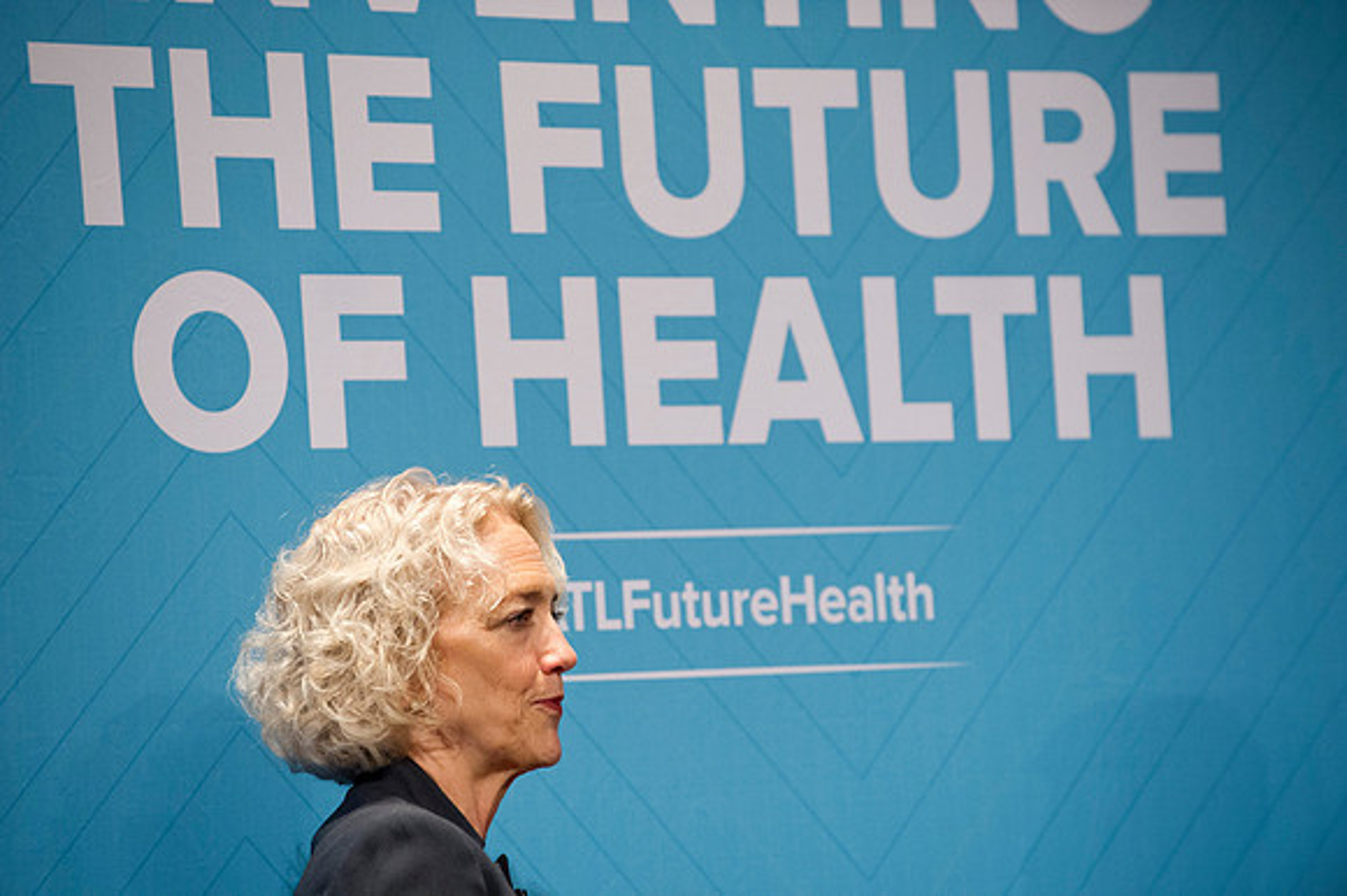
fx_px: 7479
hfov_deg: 10.3
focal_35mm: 200
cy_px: 448
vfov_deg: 6.9
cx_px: 674
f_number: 3.5
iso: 2500
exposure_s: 1/200
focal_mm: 200
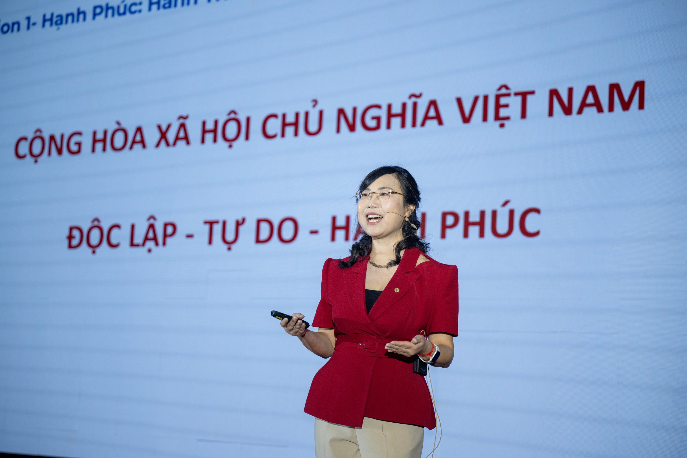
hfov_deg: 26.6
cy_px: 229
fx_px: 1450
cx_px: 344
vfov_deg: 17.9
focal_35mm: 76
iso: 500
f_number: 2.8
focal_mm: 76
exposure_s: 1/320
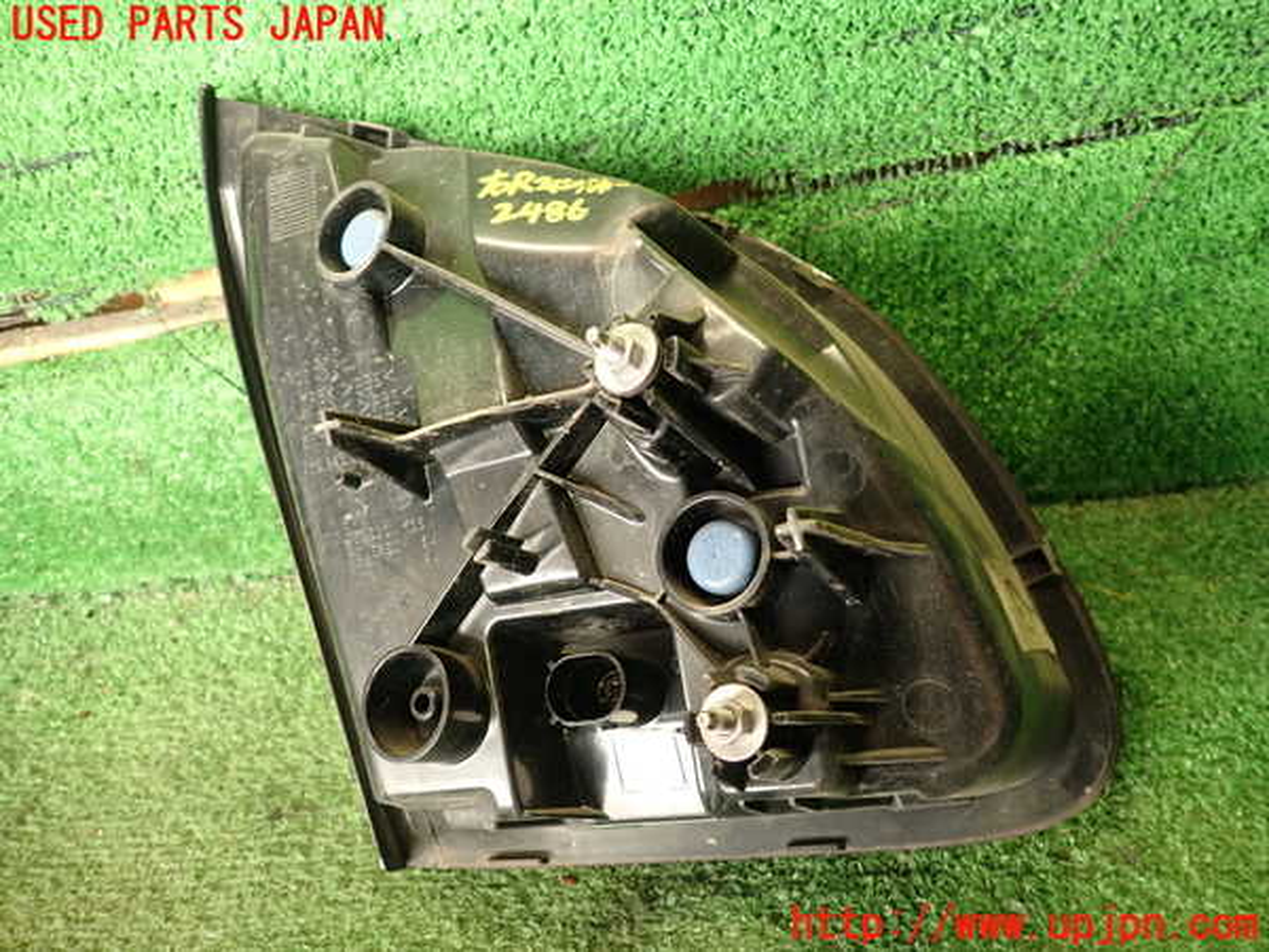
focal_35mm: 25
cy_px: 476
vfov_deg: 54.9
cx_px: 634
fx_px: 916
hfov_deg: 69.4
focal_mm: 4.5
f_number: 2
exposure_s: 1/30
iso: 200
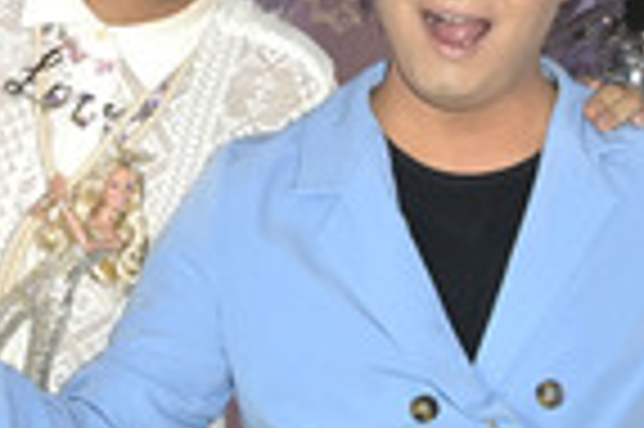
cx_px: 475
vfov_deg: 13.5
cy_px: 158
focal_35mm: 101
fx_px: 1805
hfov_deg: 20.1
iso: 1000
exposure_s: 1/200
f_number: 6.3
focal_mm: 32
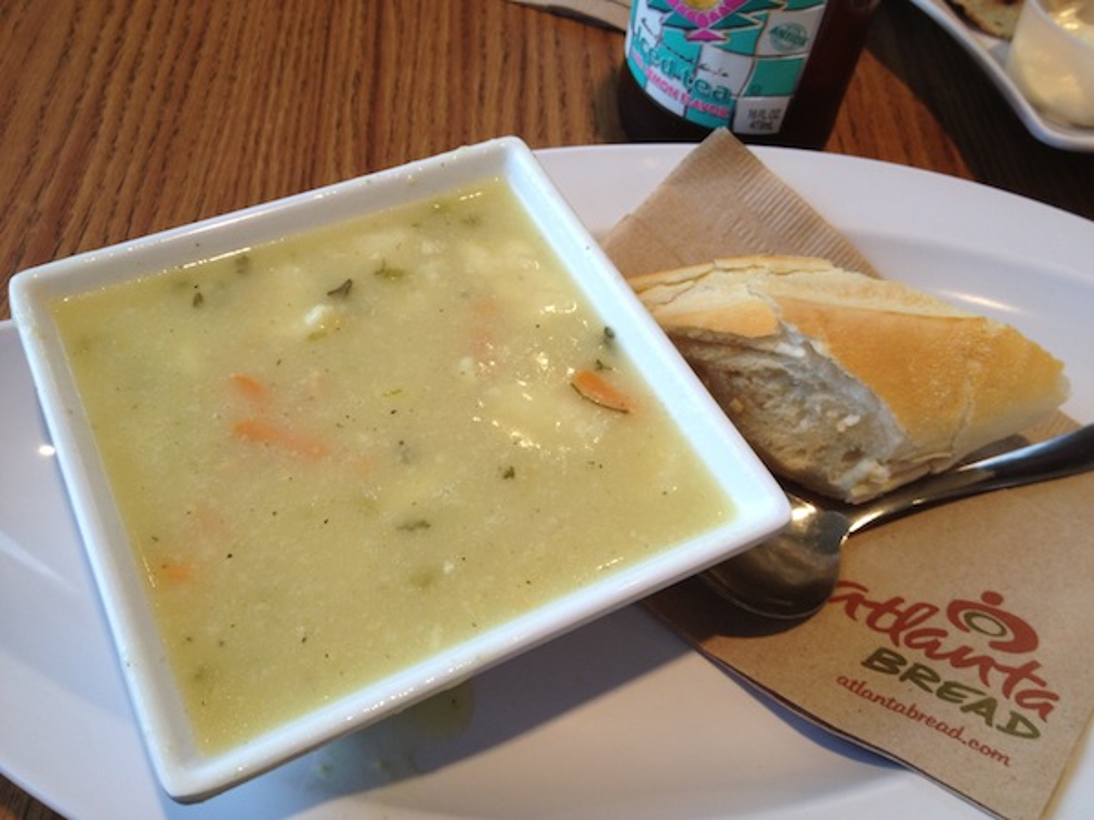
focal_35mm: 35
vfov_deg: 40.7
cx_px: 547
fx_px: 1106
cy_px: 410
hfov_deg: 52.6
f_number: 2.4
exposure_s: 1/60
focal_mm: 4.28
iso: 64
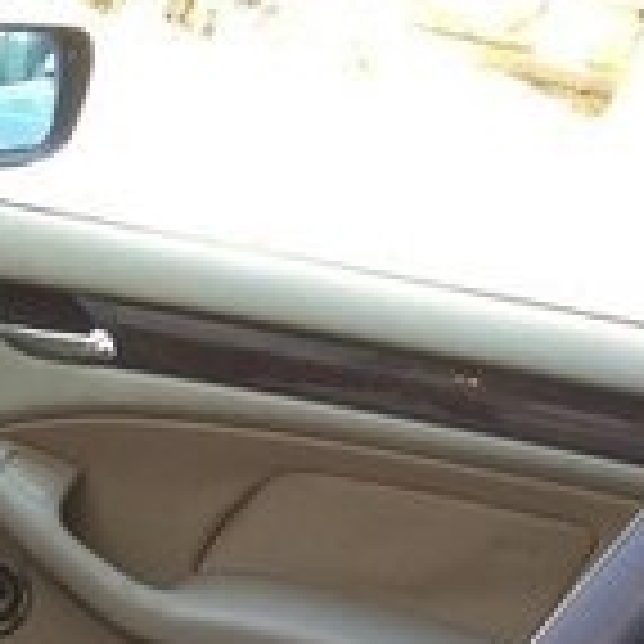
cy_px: 980
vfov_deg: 13.8
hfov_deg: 12.7
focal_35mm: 118
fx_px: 2484
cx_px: -694
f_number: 2.2
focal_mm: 4.15
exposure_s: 1/50
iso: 32
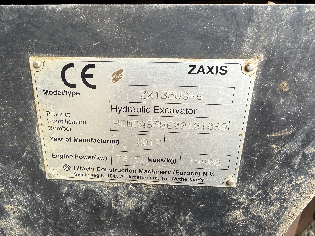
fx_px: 218
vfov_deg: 56.8
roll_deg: -1.5
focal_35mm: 24
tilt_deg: -18.7
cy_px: 118
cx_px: 158
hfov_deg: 71.6
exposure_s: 1/99
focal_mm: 2.22
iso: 125
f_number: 2.2
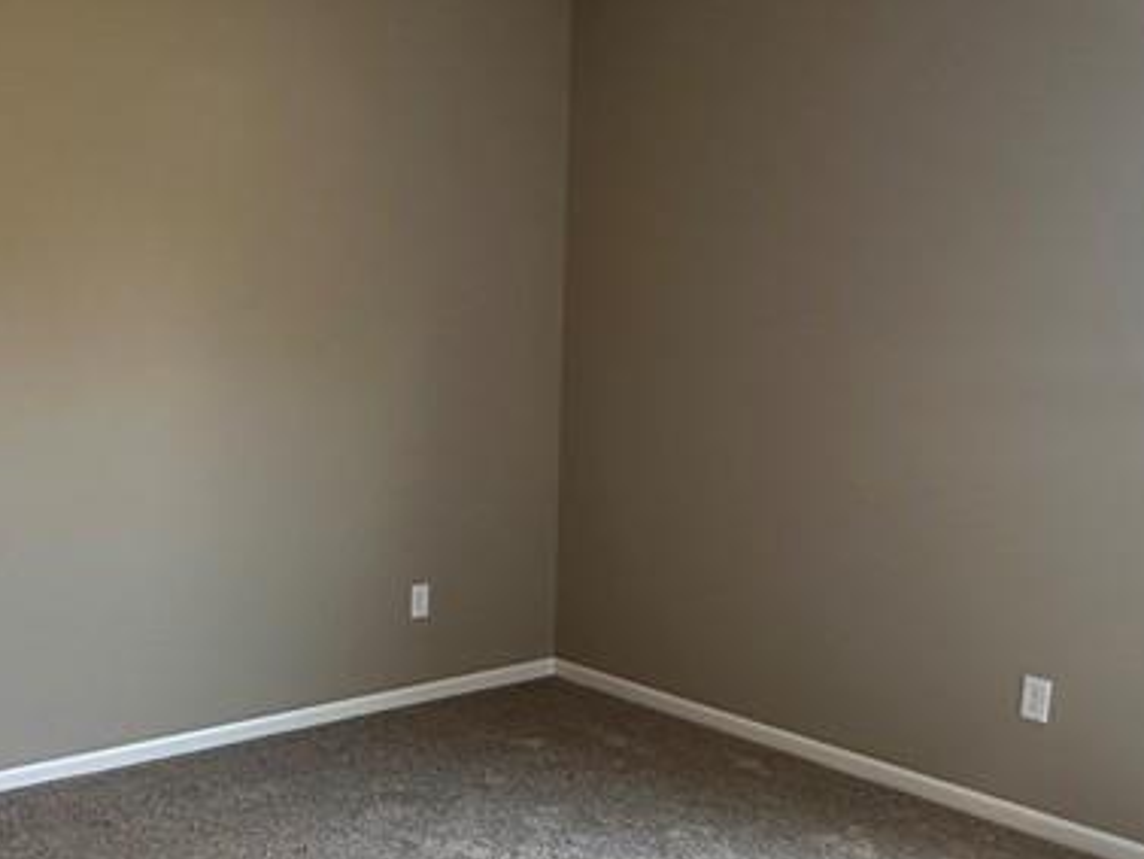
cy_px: 528
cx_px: 461
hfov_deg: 48.7
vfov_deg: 37.5
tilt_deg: -9.0
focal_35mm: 38
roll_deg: -0.6
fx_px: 1256
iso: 320
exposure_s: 1/60
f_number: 2.2
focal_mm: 2.22
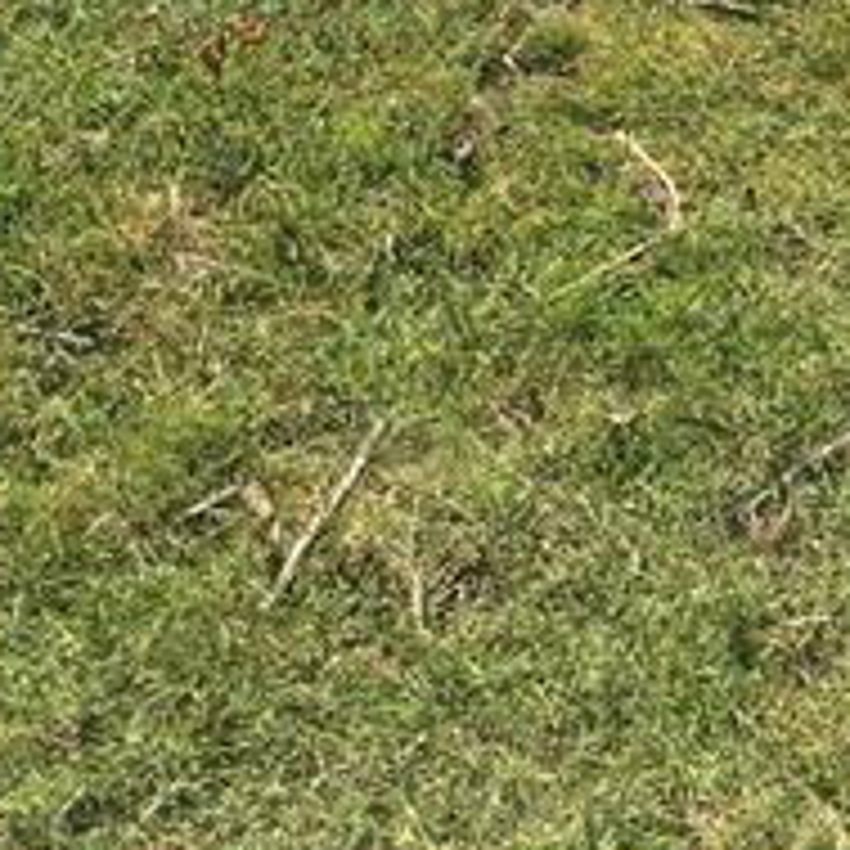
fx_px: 2389
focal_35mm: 86
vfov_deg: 16.1
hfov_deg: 19.5
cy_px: -810
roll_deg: +0.4
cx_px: 872
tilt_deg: -14.6
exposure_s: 1/5814
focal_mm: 6.76
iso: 80
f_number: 1.78
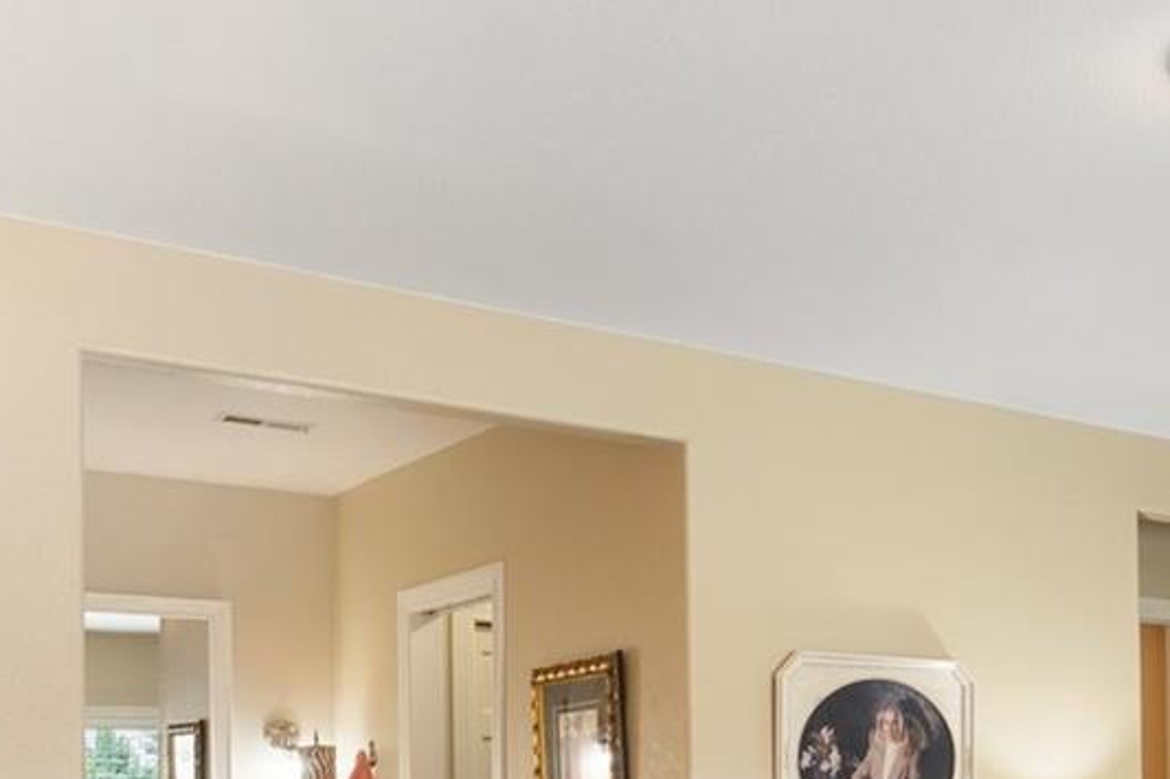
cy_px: 801
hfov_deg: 36.0
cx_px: 1100
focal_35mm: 51
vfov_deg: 25.0
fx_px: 1657
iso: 400
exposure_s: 1/4
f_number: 8
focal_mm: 17
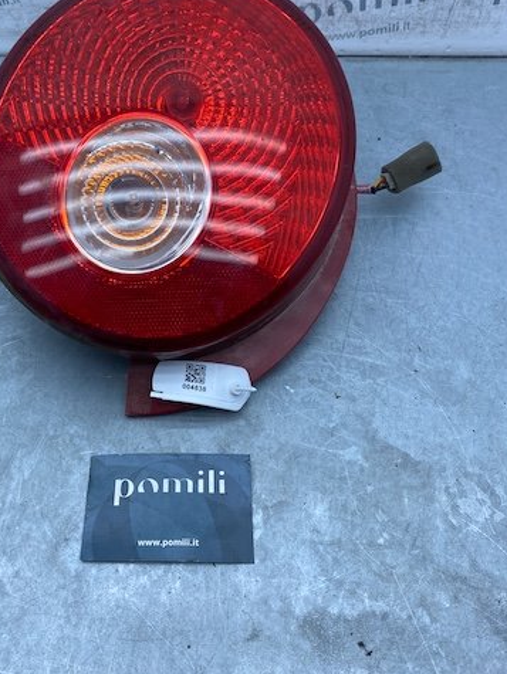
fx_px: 683
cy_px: 301
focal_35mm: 35
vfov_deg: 52.5
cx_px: 182
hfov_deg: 40.4
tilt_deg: -54.7
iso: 32
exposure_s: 1/747
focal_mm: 4.25
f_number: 1.8
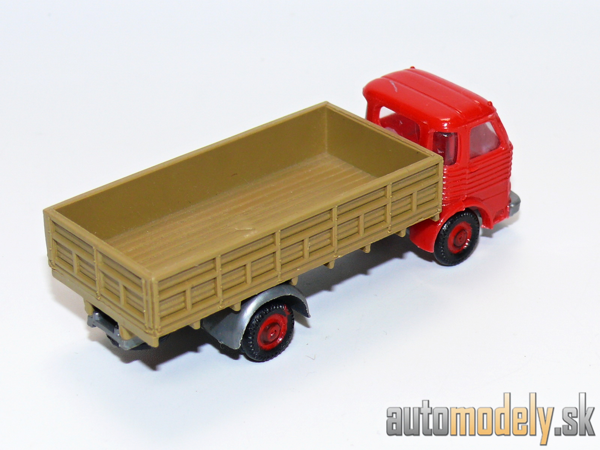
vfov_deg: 13.5
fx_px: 1907
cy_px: 225
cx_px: 300
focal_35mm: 110
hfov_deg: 17.9
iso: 100
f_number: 4
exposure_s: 1/30
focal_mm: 13.9
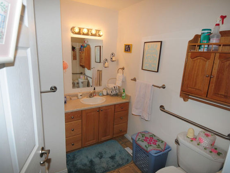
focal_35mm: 20
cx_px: 102
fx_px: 133
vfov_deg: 66.0
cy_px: 88
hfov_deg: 81.4
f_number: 5
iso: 200
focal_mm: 12
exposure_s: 1/60
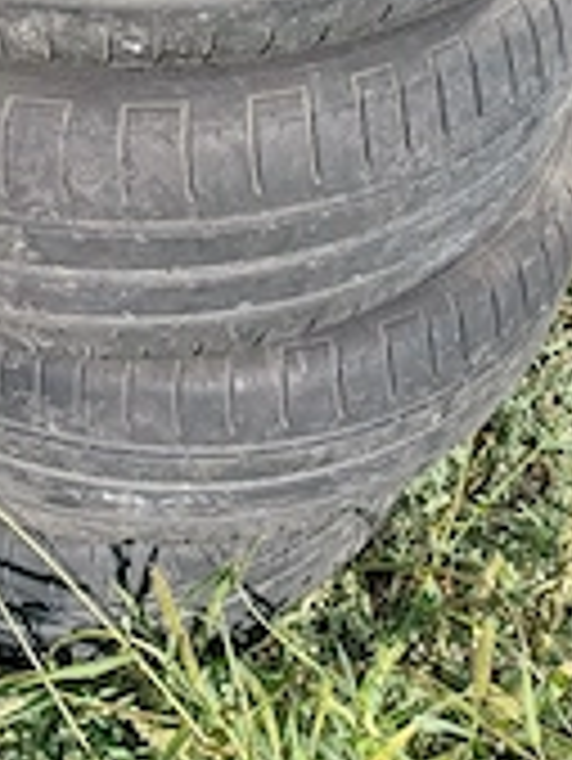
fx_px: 1298
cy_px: 36
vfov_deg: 30.8
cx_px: 108
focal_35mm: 59
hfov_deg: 24.4
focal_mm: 4.65
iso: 50
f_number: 1.8
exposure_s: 1/556
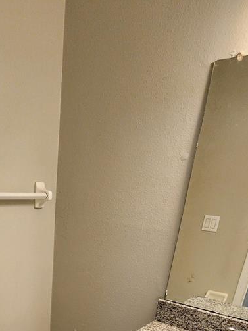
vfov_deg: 46.0
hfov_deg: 43.2
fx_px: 296
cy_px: 351
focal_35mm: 31
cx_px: 48
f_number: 2.2
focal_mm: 2.2
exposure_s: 1/60
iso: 160
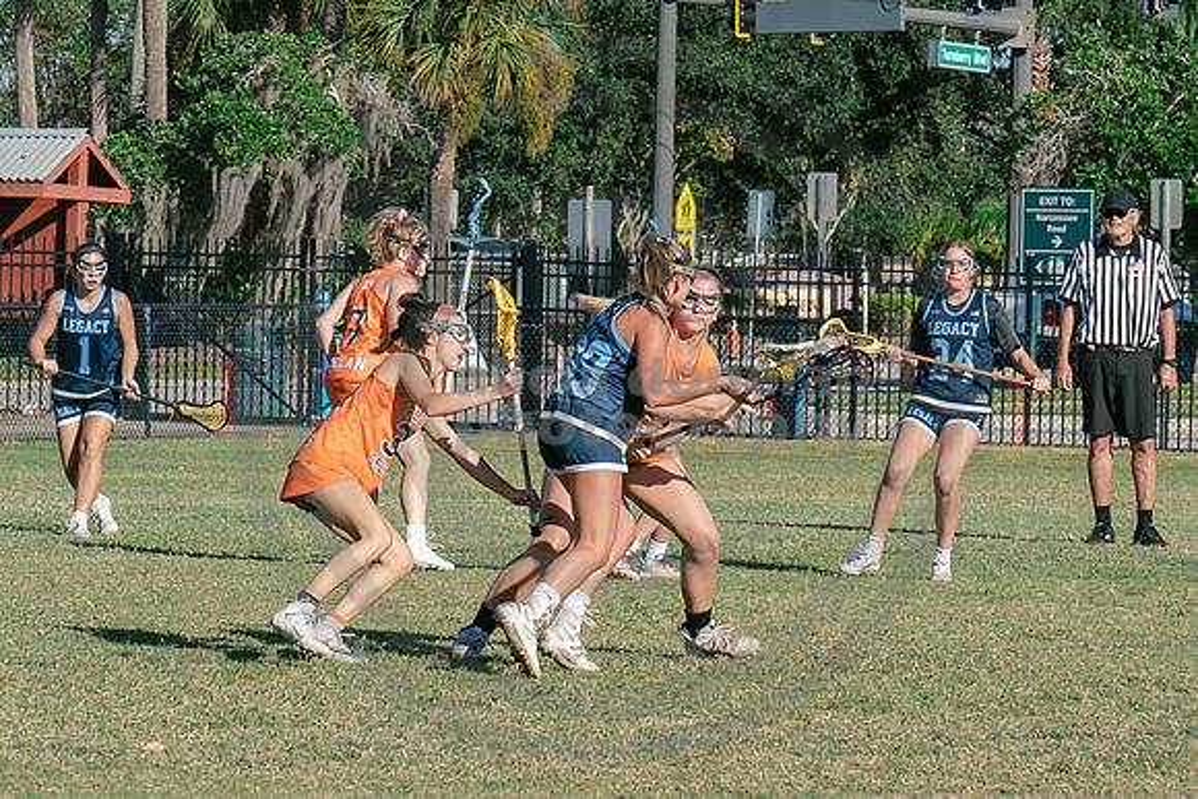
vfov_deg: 5.7
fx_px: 8074
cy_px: 264
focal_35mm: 243
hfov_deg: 8.5
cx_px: 512
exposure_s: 1/1600
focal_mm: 70
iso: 250
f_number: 5.6
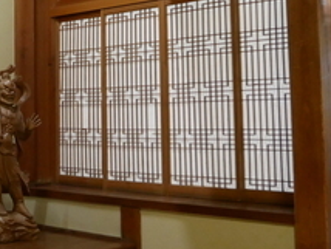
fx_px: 699
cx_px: 42
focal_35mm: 73
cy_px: 26
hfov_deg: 25.9
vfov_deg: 19.8
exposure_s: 1/60
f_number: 3.5
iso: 1600
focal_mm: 13
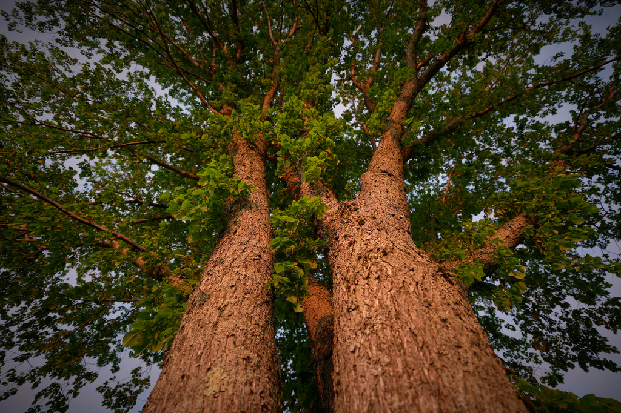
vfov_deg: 73.7
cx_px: 310
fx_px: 276
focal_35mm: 16
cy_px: 206
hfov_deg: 96.8
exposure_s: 1/400
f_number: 2.8
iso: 800
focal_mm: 16
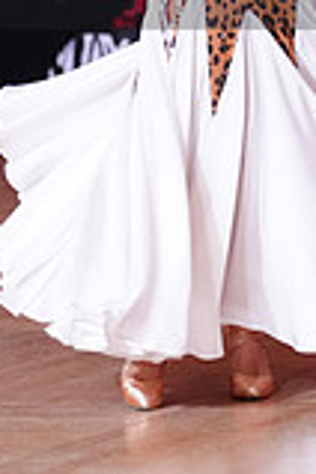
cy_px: -69
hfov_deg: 3.6
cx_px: 365
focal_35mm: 379
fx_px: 4990
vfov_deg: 5.4
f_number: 2.8
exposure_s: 1/400
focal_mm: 104
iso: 3200
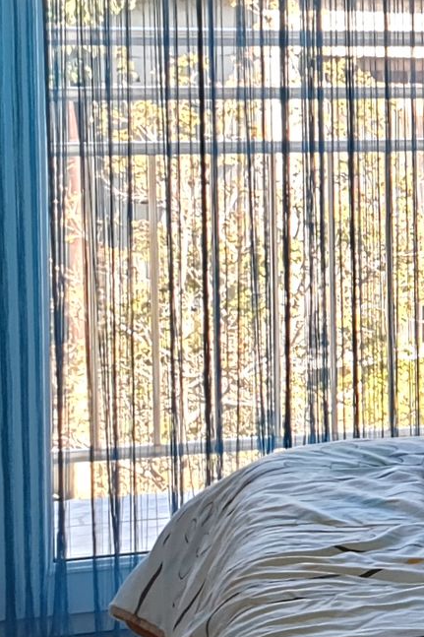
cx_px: 1298
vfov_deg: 17.4
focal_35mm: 117
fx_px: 2068
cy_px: 198
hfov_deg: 9.2
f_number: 2.4
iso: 80
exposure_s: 1/100
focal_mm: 4.3
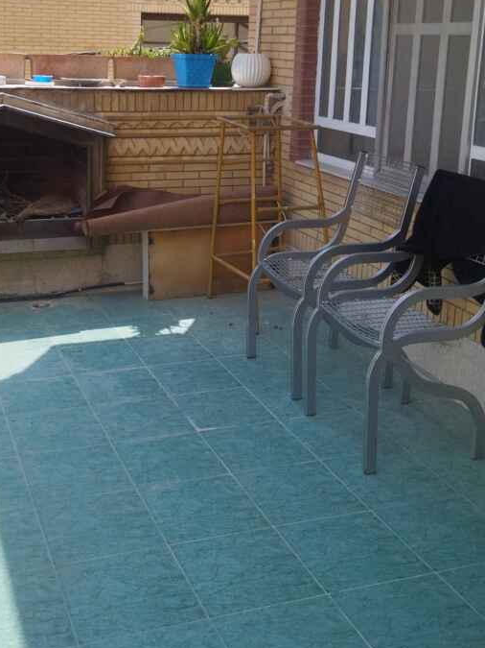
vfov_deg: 39.2
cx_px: 180
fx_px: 897
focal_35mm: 48
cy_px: 215
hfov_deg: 30.1
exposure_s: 1/2980
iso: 101
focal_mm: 4.71
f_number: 1.79
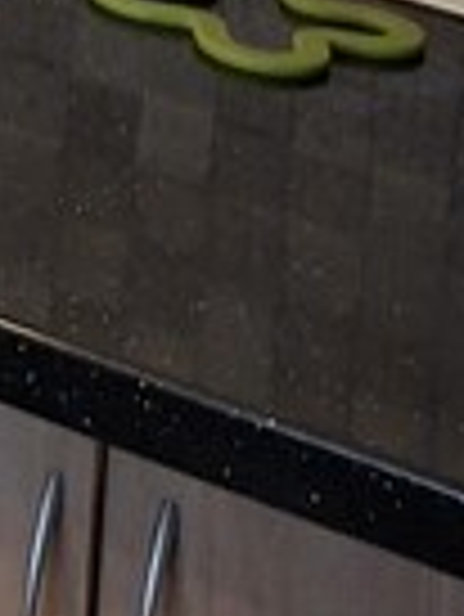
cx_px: -847
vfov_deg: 9.6
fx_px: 3069
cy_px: -1039
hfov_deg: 7.7
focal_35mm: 172
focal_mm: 5.54
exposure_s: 1/100
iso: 250
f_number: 1.8
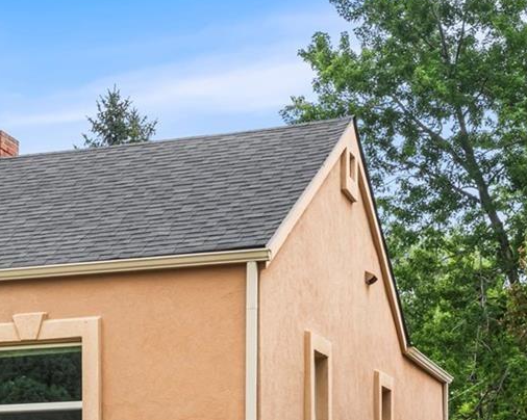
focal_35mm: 99
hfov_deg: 18.4
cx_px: -87
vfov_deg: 15.0
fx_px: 1550
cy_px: 474
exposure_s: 1/125
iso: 500
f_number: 7.1
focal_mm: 33.5
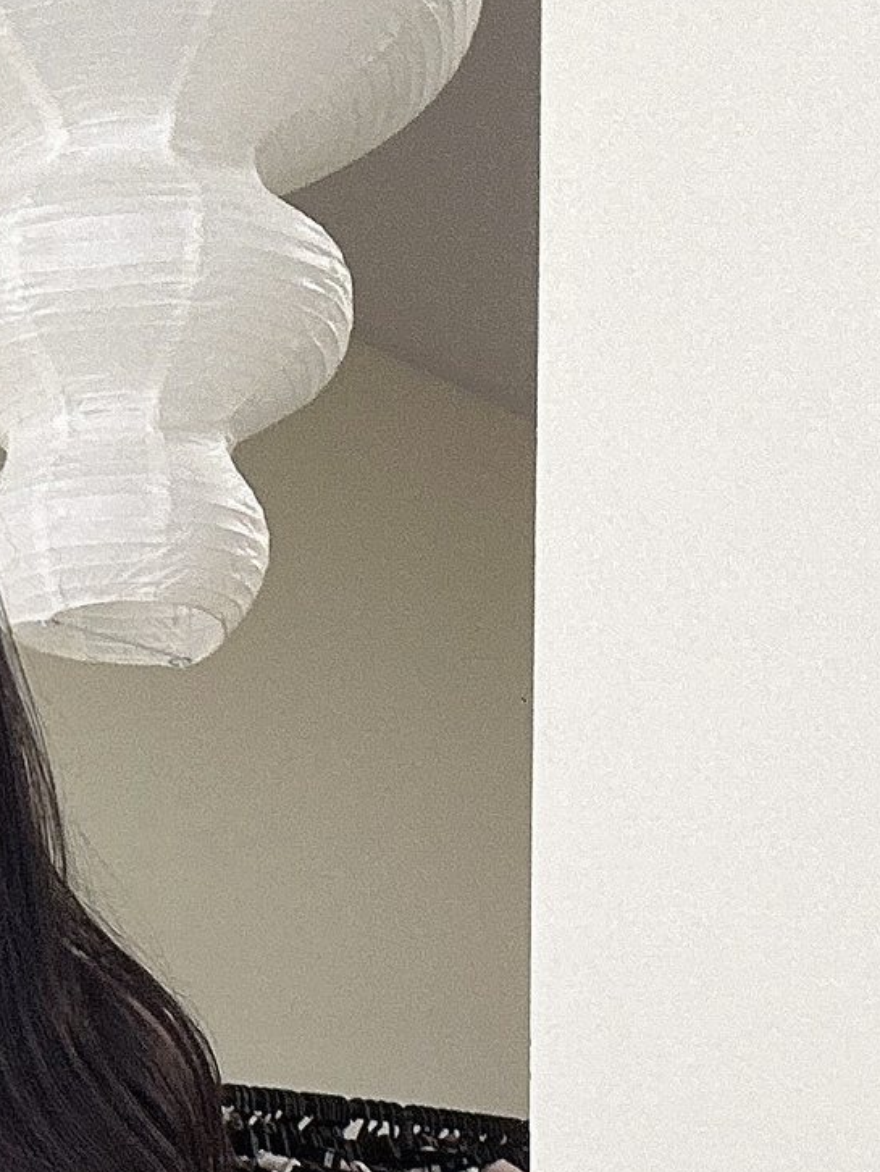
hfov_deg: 18.1
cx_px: -268
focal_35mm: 76
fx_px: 2575
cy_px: 1789
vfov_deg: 21.3
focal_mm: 2.69
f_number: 1.9
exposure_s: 1/60
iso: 100
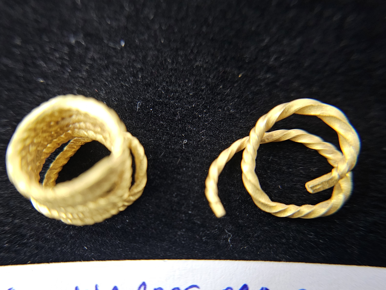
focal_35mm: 29
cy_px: 177
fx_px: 323
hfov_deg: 61.5
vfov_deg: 47.9
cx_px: 170
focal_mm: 6.3
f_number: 1.7
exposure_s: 1/25
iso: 640
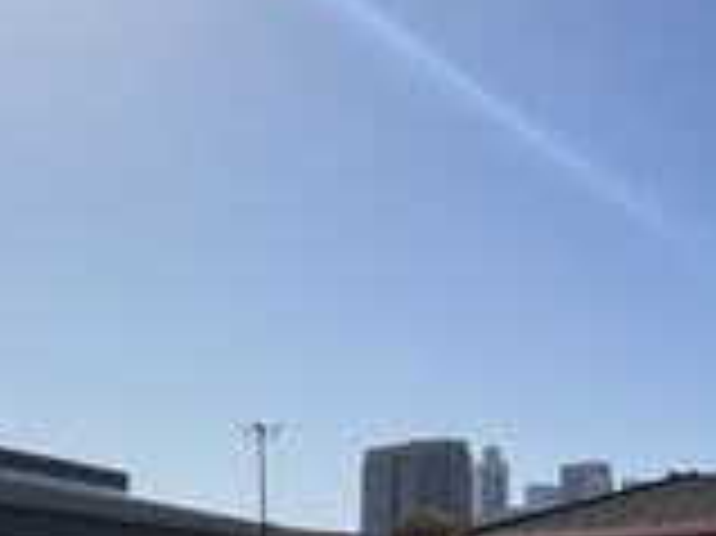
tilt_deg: +4.2
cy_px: 531
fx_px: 1013
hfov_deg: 34.6
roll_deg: -0.1
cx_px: 752
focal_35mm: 49
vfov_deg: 27.9
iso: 32
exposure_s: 1/2660
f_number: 1.8
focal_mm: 1.57
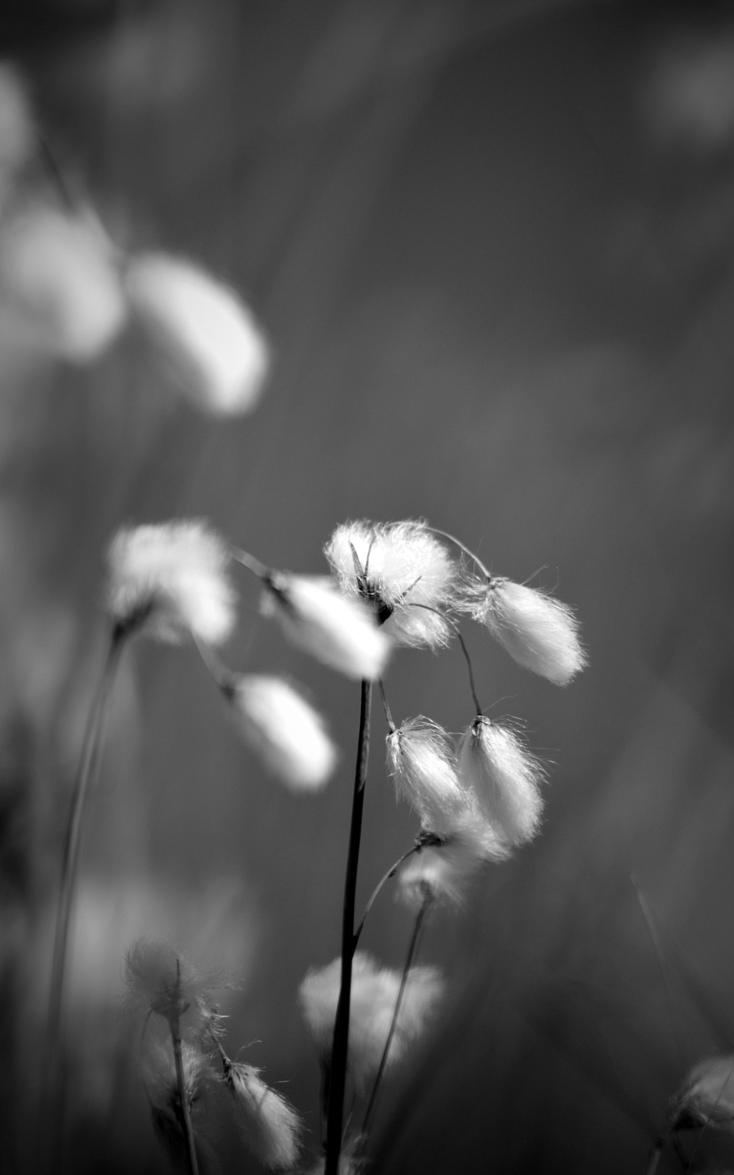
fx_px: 2945
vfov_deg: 22.6
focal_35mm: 92
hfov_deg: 14.2
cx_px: 387
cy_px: 589
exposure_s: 1/4000
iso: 400
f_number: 3
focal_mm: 60
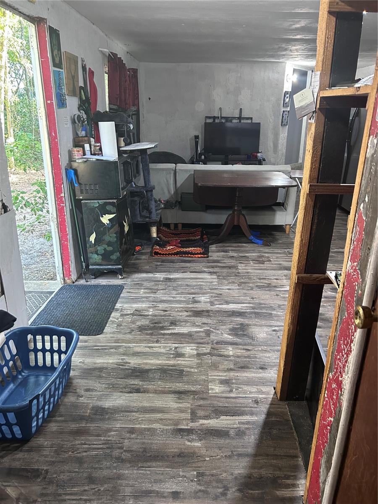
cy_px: 252
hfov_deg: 53.1
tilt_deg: -21.2
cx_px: 189
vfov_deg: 67.3
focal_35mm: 26
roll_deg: -1.4
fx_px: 379
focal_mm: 5.7
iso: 400
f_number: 1.5
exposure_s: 1/60
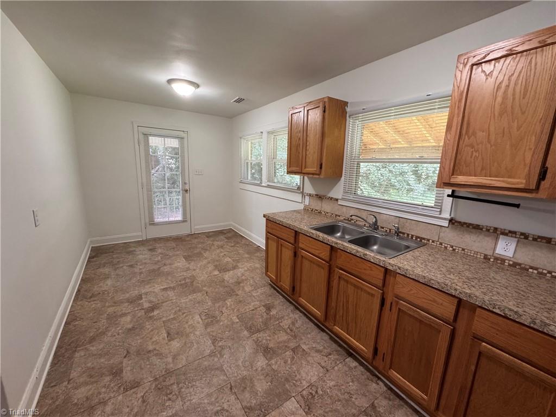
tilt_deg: -11.1
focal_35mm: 14
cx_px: 278
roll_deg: -2.3
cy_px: 208
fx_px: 225
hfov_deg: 102.1
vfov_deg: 85.7
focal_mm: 2.22
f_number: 2.2
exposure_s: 1/60
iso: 250
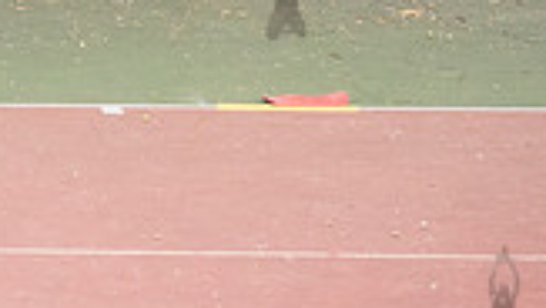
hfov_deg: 5.8
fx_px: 5361
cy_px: -182
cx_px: -147
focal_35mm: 370
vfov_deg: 3.3
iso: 2500
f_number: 4.5
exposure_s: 1/640
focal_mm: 80
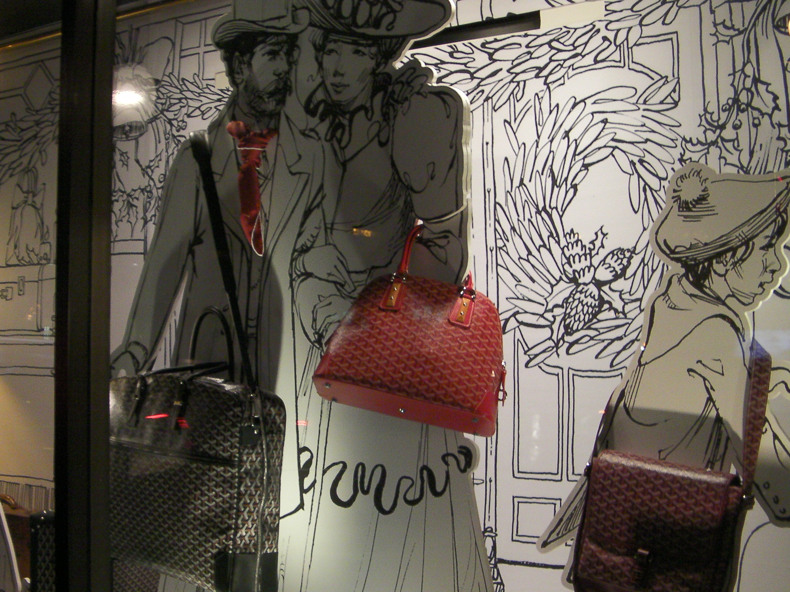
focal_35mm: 52
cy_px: 327
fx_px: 1187
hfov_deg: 36.7
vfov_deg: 28.0
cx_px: 318
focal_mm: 6.8
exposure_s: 1/30
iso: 193
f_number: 3.5
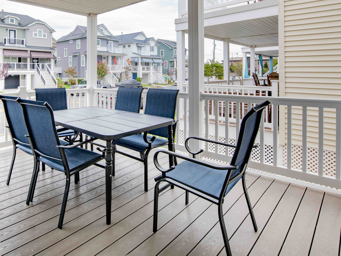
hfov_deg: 72.2
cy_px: 73
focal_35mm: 23
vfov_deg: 56.7
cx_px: 121
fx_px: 227
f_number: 7.1
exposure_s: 1/50
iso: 64
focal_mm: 14
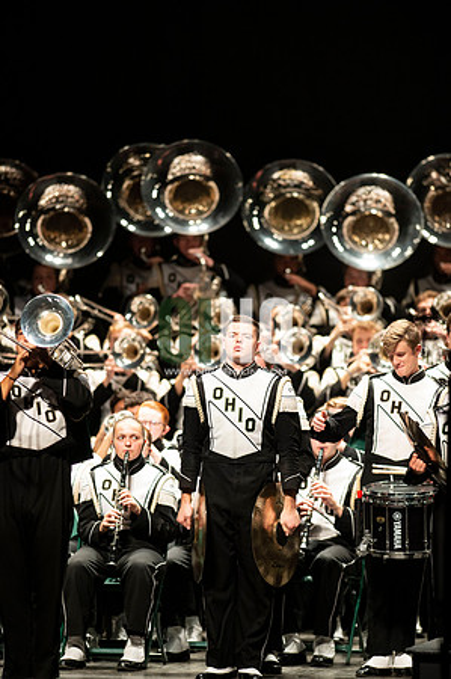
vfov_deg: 6.9
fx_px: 5650
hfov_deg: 4.6
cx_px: 226
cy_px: 340
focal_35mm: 300
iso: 3200
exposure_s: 1/500
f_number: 2.8
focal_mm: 300
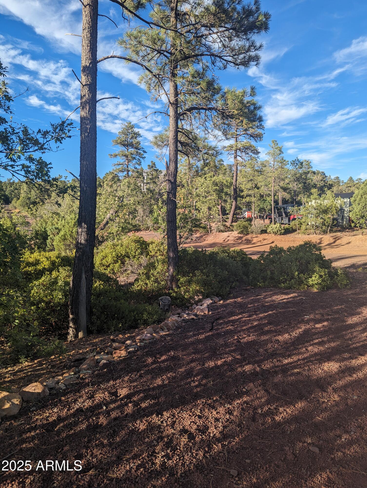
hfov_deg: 56.9
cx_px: 184
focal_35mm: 24
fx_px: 339
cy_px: 244
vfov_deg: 71.5
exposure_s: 1/1011
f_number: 1.85
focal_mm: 6.81
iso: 44
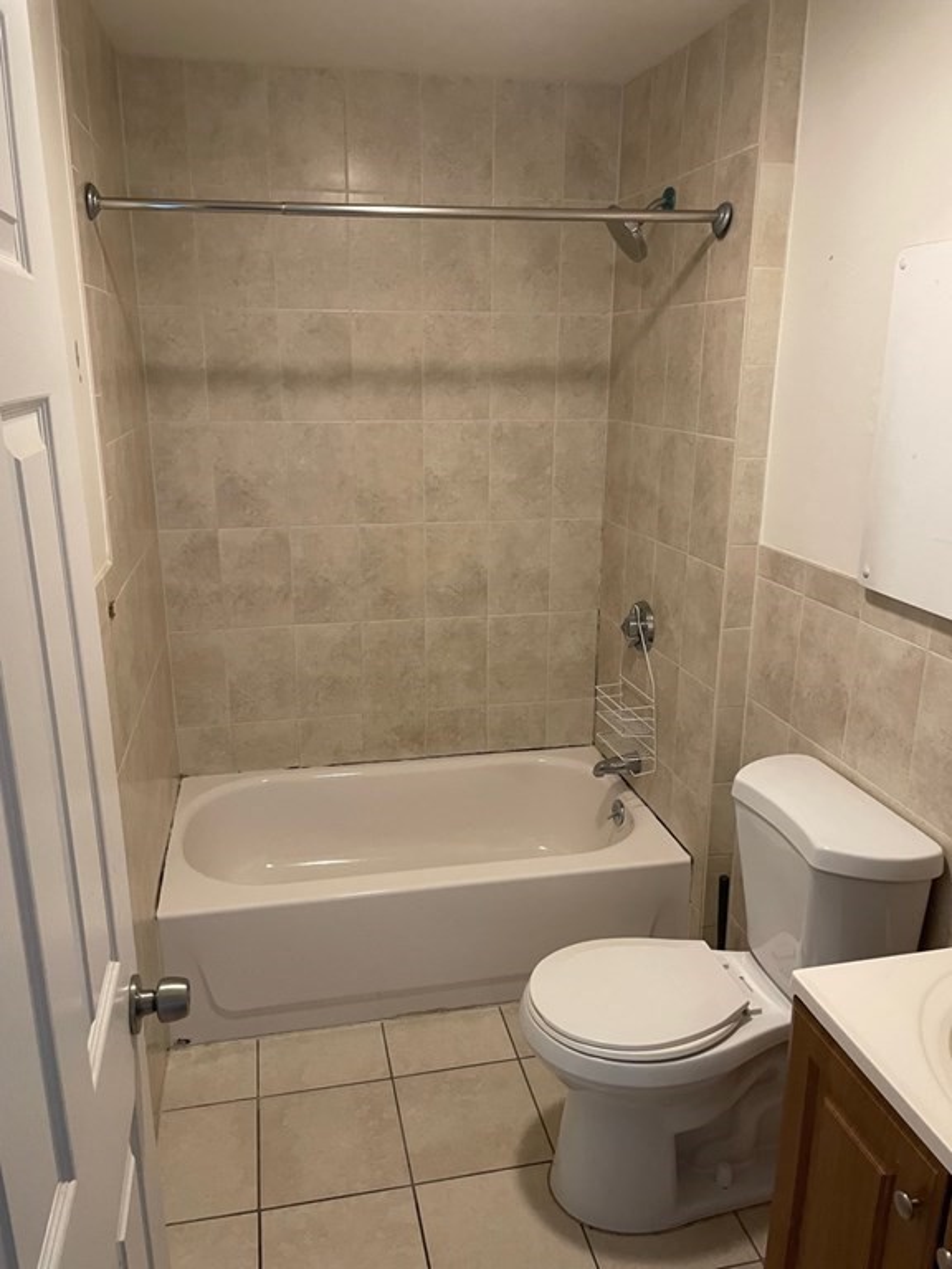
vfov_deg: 67.3
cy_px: 634
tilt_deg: -15.0
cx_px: 476
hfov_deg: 53.1
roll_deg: -0.1
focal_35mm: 26
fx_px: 953
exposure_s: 1/60
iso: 200
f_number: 1.6
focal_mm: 4.2
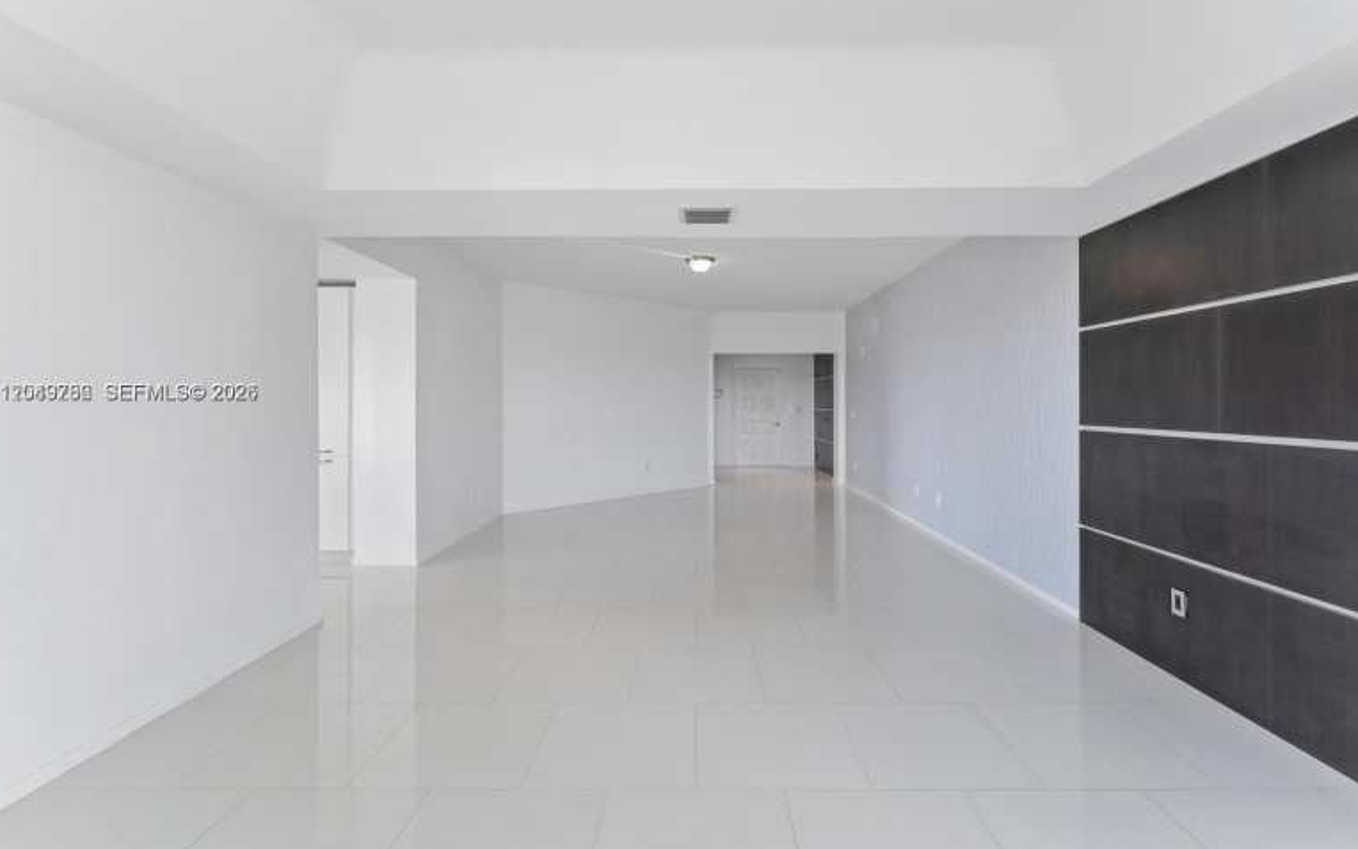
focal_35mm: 17
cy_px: 393
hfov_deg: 95.6
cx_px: 691
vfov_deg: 69.1
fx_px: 616
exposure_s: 1/4
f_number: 8
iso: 200
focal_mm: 15.6
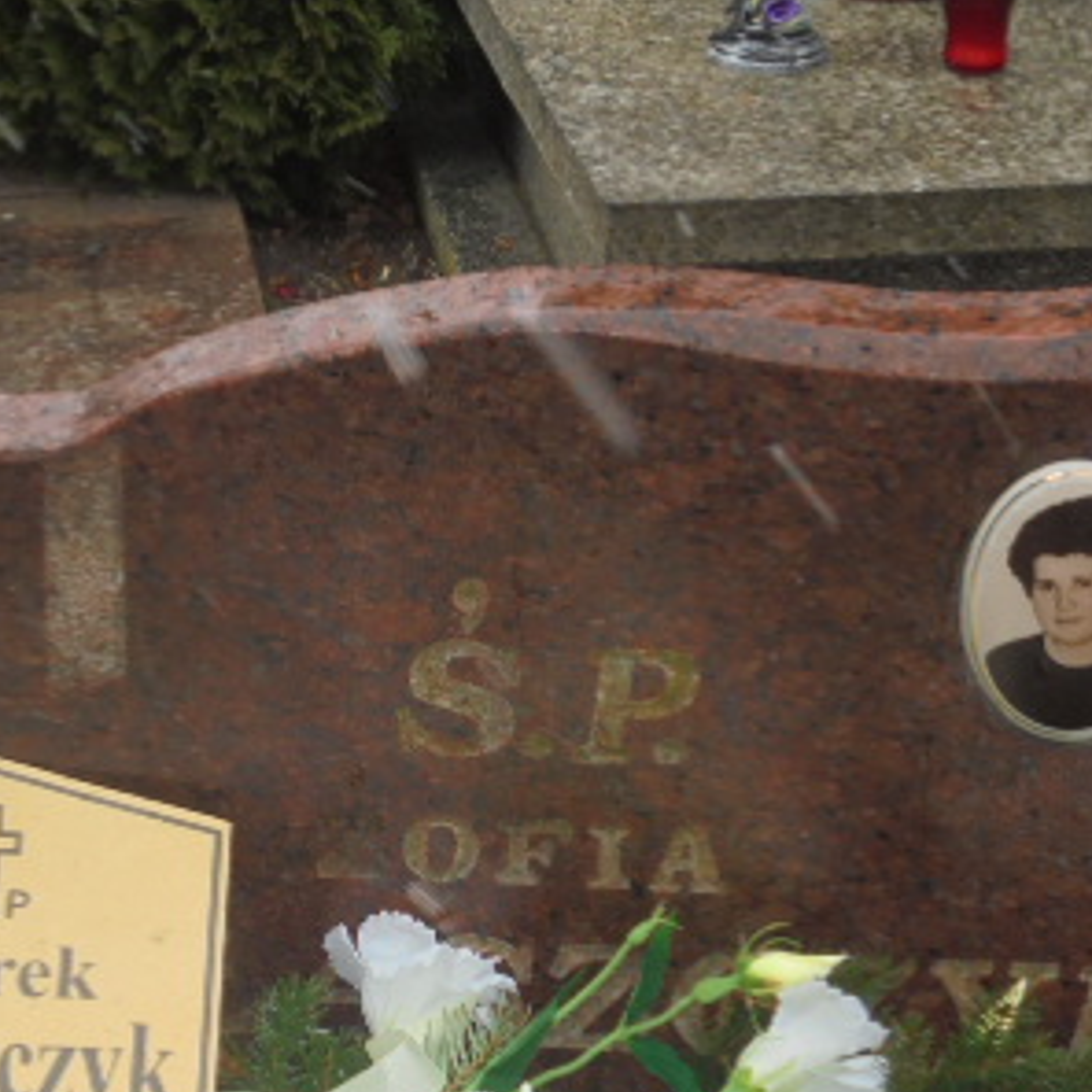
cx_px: 398
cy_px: 789
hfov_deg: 16.2
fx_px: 3819
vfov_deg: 16.2
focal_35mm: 107
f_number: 5.2
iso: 100
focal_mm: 10.1
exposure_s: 1/100
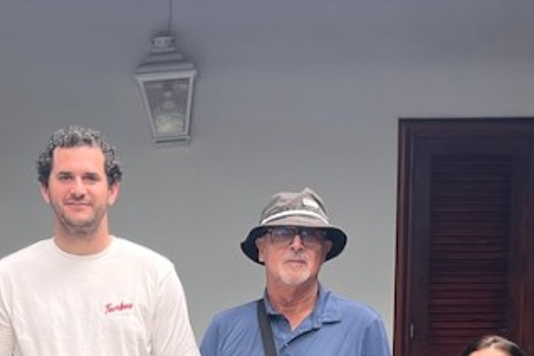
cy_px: 516
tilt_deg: -9.1
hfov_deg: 23.3
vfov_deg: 14.7
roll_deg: +0.5
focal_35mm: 87
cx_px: 190
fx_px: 1290
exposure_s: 1/122
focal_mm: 5.1
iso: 64
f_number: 1.6
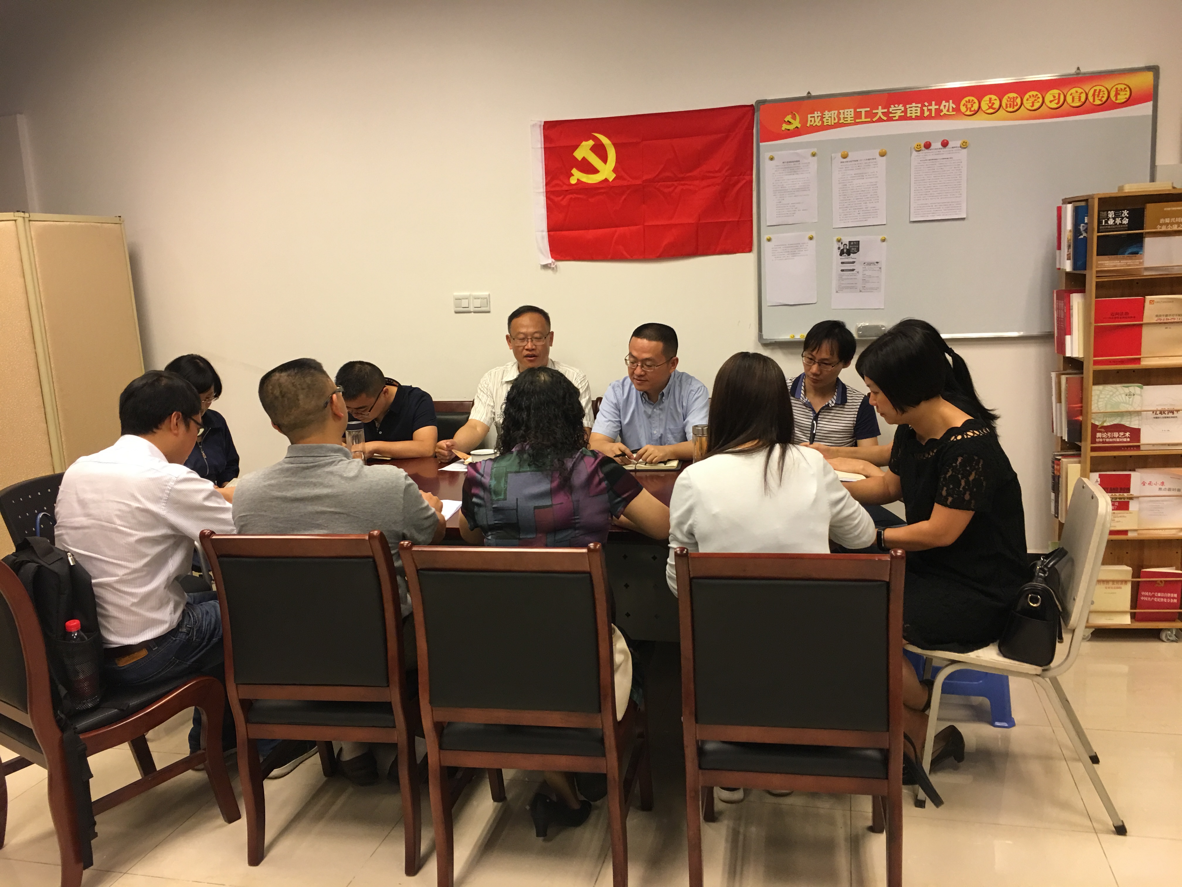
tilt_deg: -9.3
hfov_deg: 61.7
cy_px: 444
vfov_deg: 48.2
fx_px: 990
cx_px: 591
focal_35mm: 29
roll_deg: +3.5
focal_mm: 4.15
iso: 64
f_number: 2.2
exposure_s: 1/17
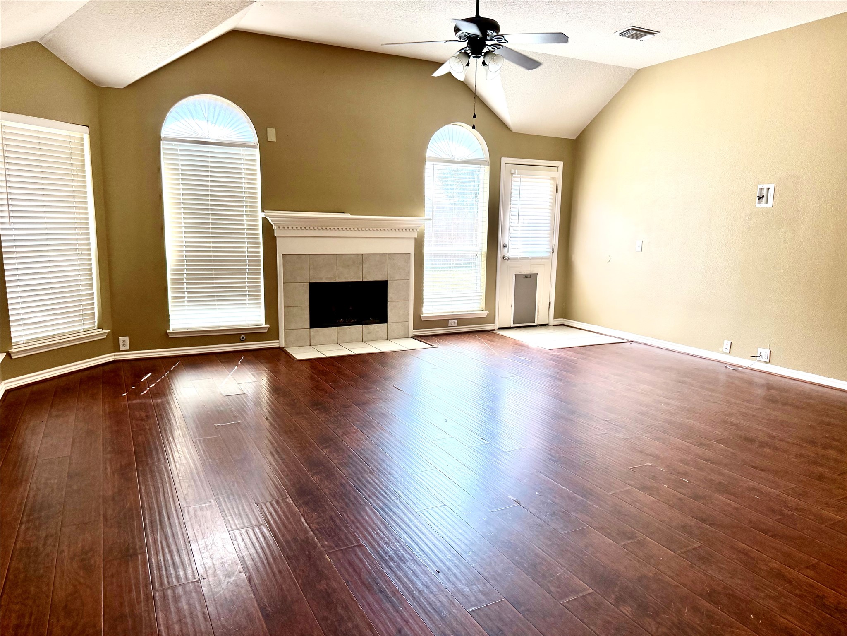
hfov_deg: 71.6
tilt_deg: -10.0
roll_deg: -0.4
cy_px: 318
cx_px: 424
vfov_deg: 56.8
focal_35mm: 24
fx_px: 587
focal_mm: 6.76
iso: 160
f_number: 1.78
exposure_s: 1/223
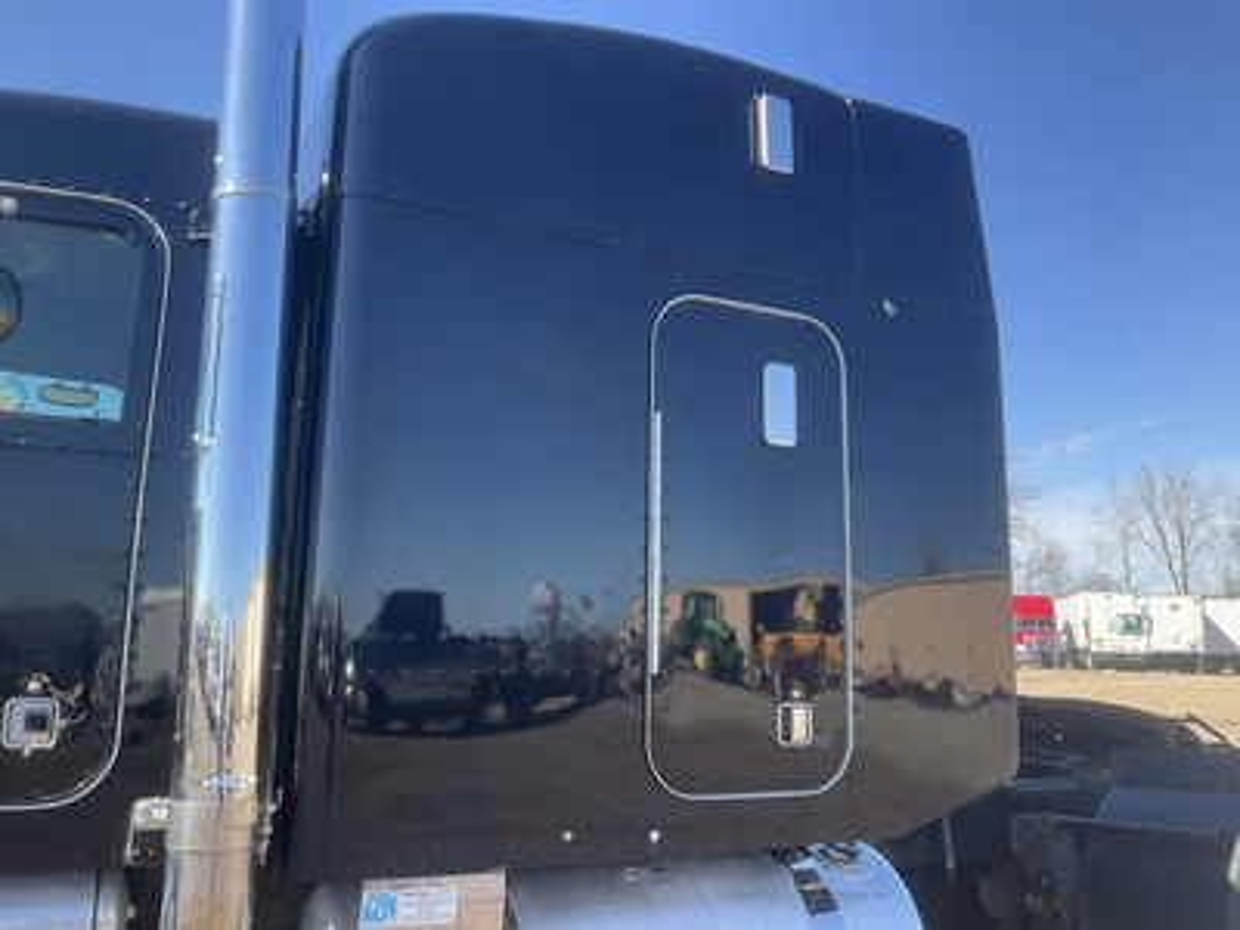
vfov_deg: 48.2
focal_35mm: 29
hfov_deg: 61.7
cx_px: 620
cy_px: 465
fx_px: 1039
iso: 25
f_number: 1.8
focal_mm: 3
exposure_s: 1/422
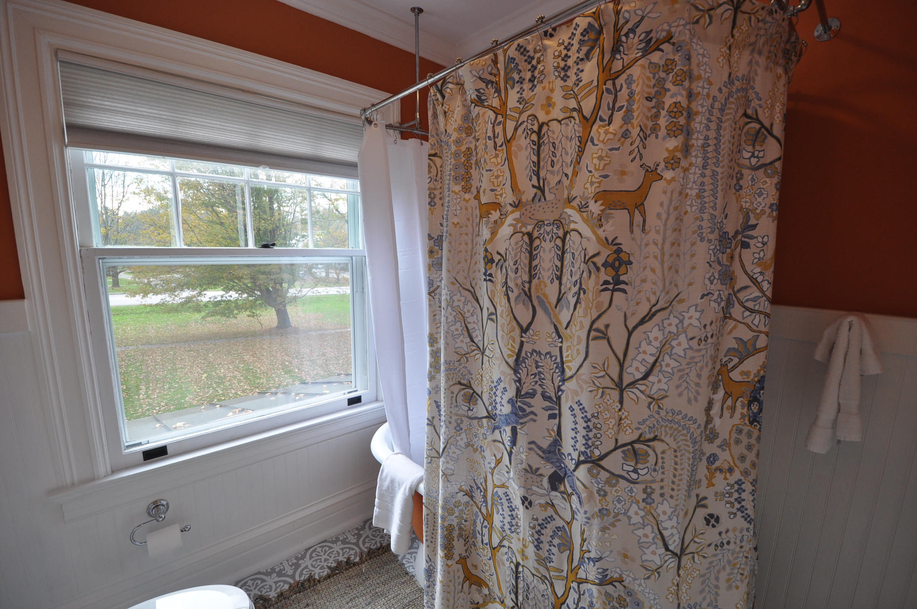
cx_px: 458
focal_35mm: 15
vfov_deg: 77.2
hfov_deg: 100.5
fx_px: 382
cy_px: 304
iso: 400
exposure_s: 1/125
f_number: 5.6
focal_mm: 10
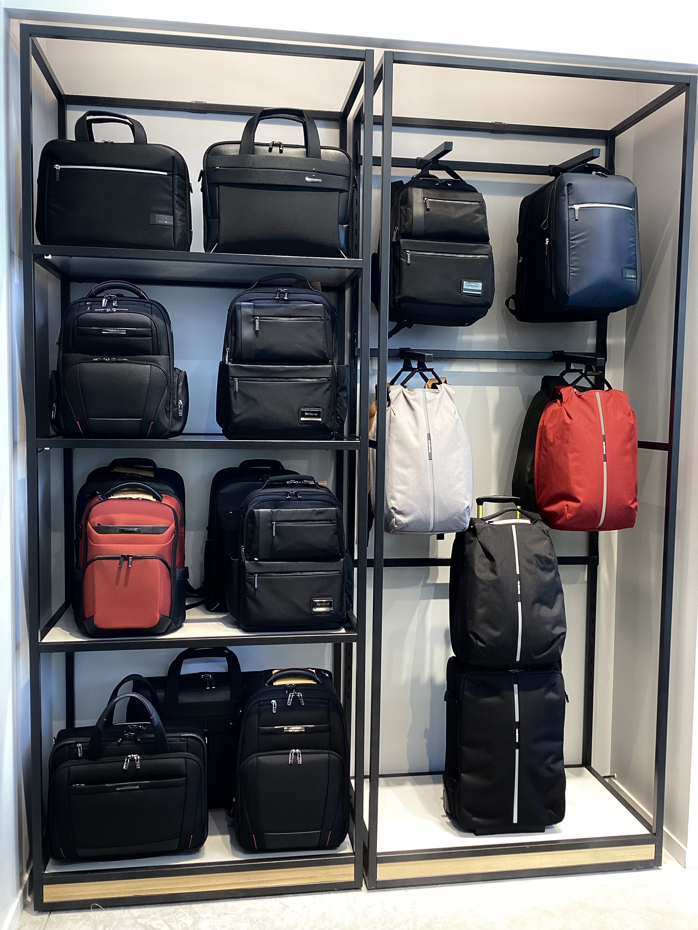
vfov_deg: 58.4
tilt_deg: -4.9
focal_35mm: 31
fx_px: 833
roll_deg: -0.8
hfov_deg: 45.4
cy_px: 465
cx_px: 349
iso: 80
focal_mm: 3.3
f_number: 2.4
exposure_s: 1/100
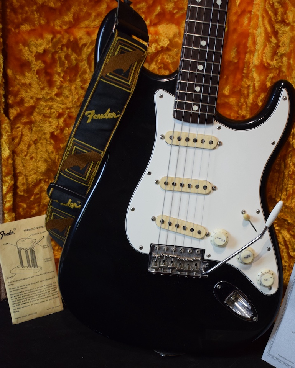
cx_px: 188
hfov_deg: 23.9
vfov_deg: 29.3
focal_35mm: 64
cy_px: 272
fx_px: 695
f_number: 4.2
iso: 1400
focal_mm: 29
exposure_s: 1/60
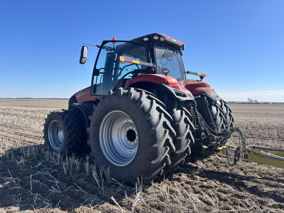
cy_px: 106
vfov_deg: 53.1
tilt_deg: -0.8
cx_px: 142
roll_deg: -1.3
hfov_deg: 67.3
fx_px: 213
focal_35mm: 26
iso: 50
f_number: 1.6
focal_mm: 5.96
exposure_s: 1/2513
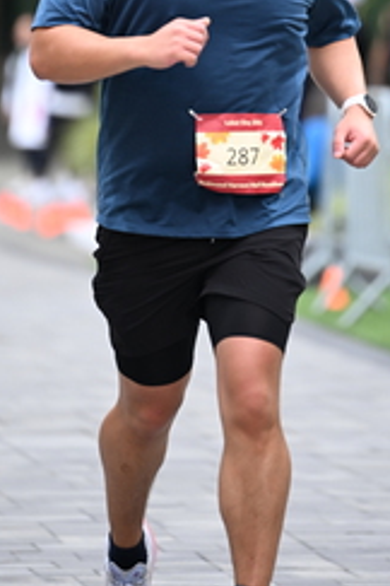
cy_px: -7
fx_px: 7361
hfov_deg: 3.0
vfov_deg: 4.5
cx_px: 223
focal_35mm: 453
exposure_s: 1/1250
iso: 640
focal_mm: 200
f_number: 2.8
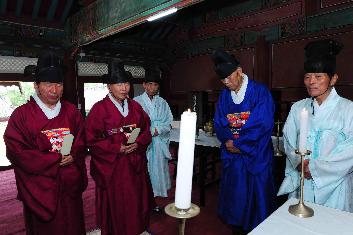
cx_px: 176
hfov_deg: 73.7
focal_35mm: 24
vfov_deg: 53.1
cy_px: 118
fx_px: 235
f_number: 8
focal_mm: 24
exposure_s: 1/125
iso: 1600
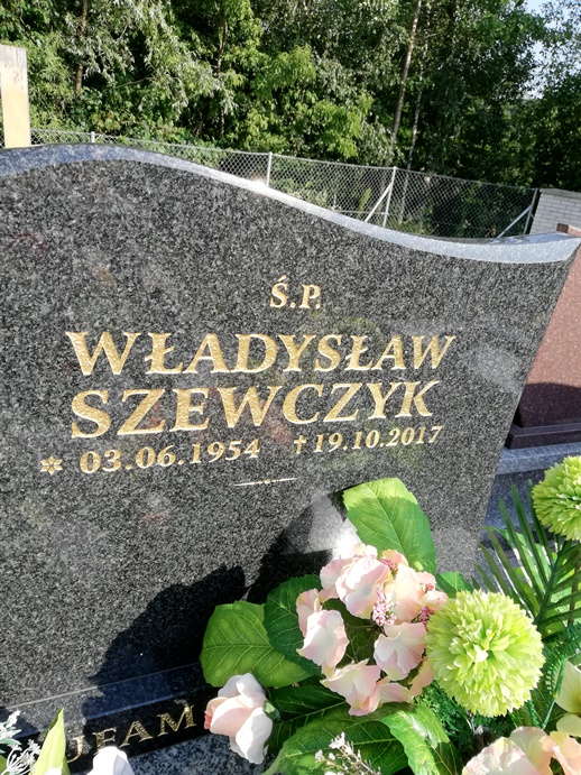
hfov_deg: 51.3
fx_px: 604
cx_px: 290
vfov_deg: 65.3
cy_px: 388
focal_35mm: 27
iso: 50
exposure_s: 1/644
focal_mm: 3.81
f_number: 2.2
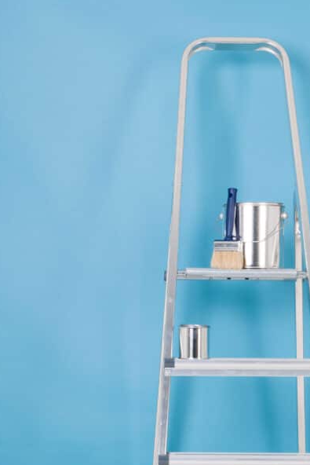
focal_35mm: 83
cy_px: 287
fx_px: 1071
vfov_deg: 24.4
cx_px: 150
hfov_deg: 16.5
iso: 250
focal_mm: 48
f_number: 14
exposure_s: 1/200
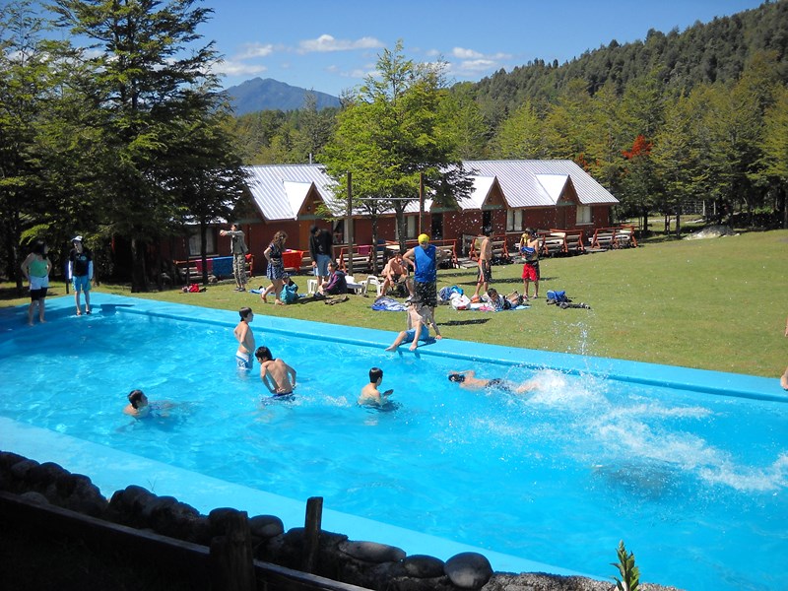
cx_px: 394
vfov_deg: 35.1
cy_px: 296
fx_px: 933
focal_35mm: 41
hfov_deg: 45.8
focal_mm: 6.72
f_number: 5.5
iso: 64
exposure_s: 1/353
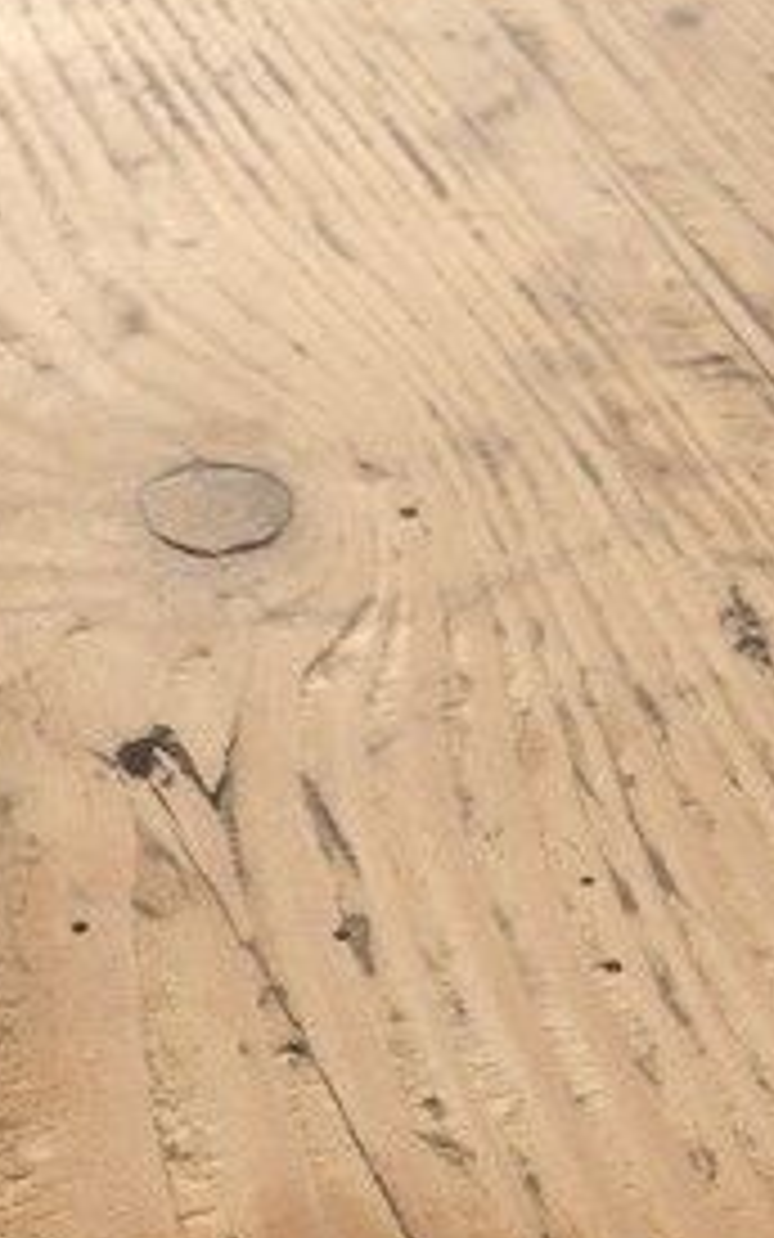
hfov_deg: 19.3
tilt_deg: -46.6
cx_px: 580
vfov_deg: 29.9
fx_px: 2260
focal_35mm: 67
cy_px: 995
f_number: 2.2
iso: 32
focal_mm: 4.15
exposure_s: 1/3425
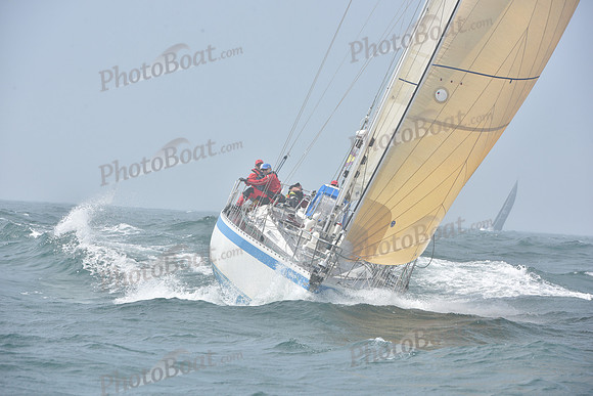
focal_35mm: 200
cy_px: 198
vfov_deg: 6.9
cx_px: 296
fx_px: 3295
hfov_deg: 10.3
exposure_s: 1/800
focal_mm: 200
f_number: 11
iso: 320
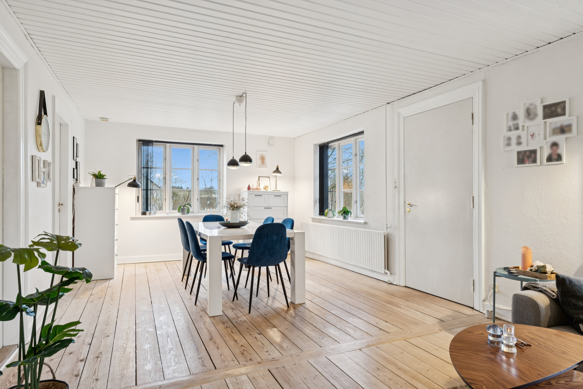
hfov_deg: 79.9
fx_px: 348
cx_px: 292
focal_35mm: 22
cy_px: 194
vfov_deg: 58.3
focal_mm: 21.5
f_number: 8
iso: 200
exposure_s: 1/2
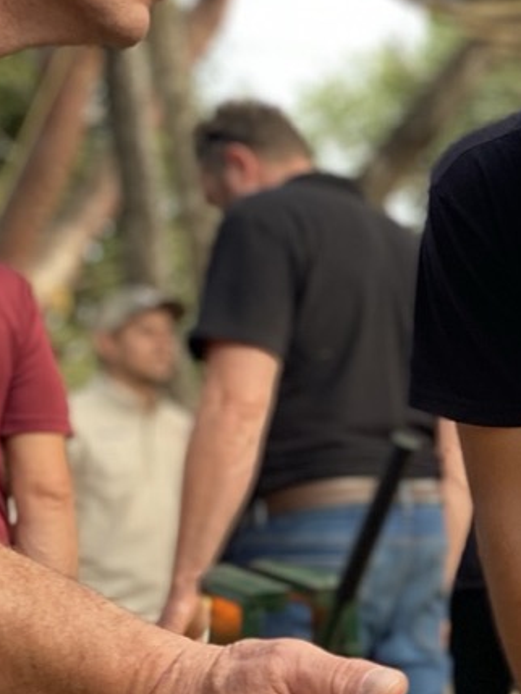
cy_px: 322
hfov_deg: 14.7
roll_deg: +3.4
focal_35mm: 97
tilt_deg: +9.0
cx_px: 660
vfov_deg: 20.2
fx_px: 1946
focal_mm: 4.25
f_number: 1.8
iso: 80
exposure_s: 1/121
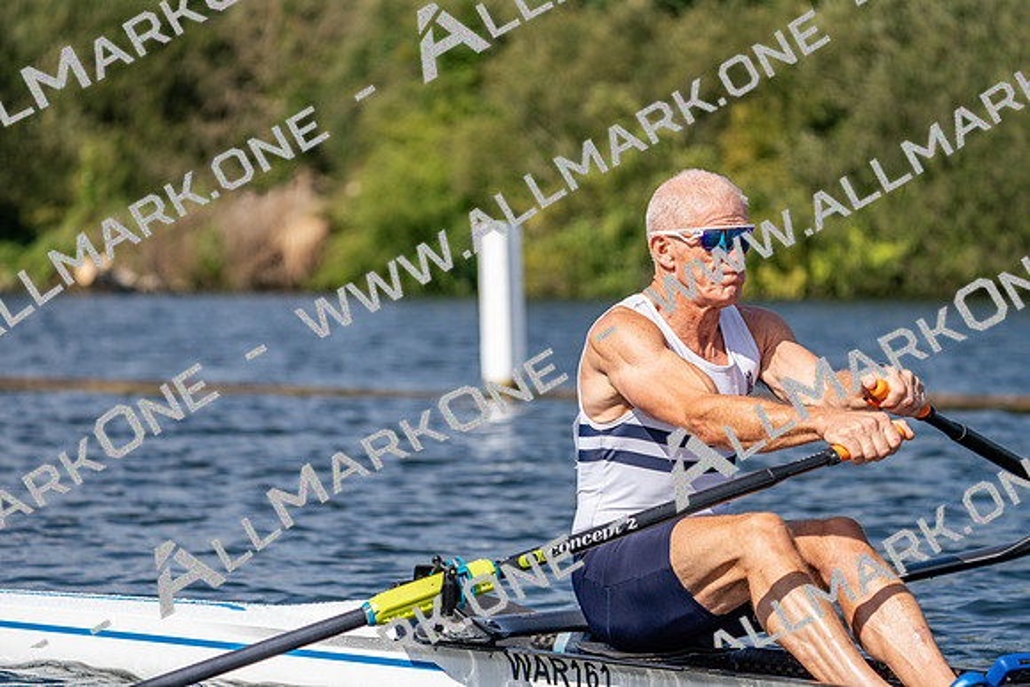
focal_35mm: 200
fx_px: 5723
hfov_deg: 10.3
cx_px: 515
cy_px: 344
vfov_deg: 6.9
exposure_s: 1/1600
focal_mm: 200
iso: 160
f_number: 5.6
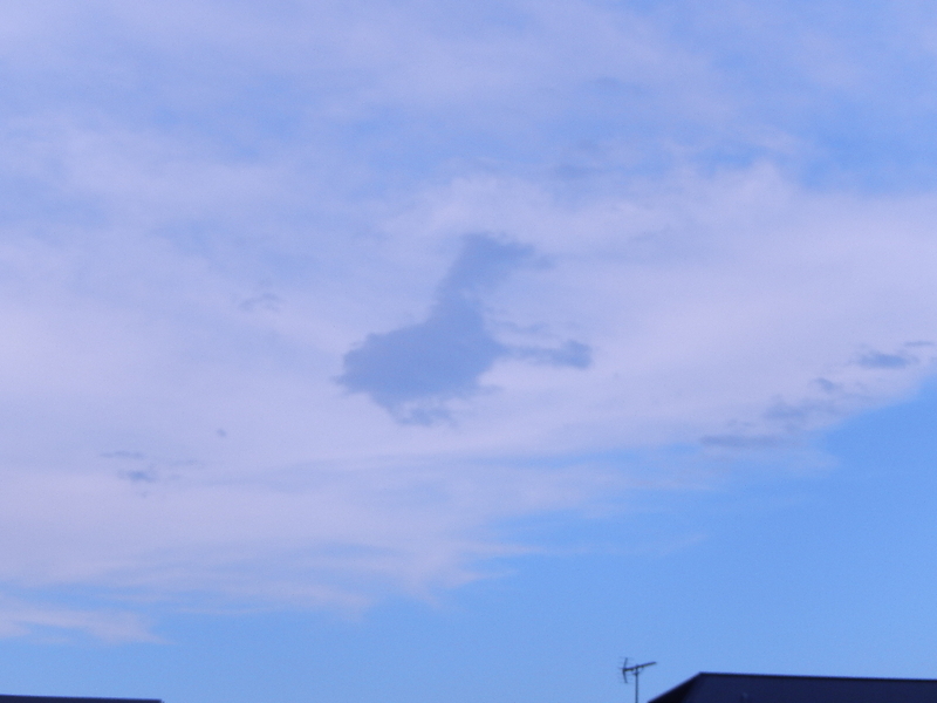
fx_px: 2842
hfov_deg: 18.7
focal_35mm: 105
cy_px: 352
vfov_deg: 14.1
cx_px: 468
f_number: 5.3
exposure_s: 1/400
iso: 125
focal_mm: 18.9
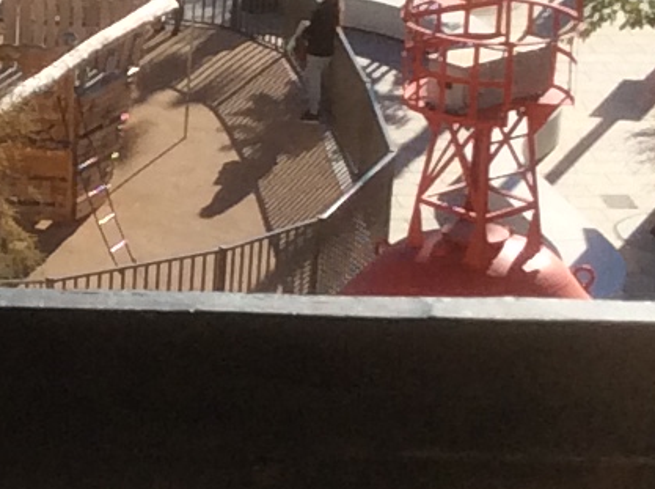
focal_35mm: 199
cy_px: 148
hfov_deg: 9.6
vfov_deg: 7.4
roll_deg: +0.8
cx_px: -379
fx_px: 3758
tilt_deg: -21.0
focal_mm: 3.3
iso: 32
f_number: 2.4
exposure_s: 1/1431
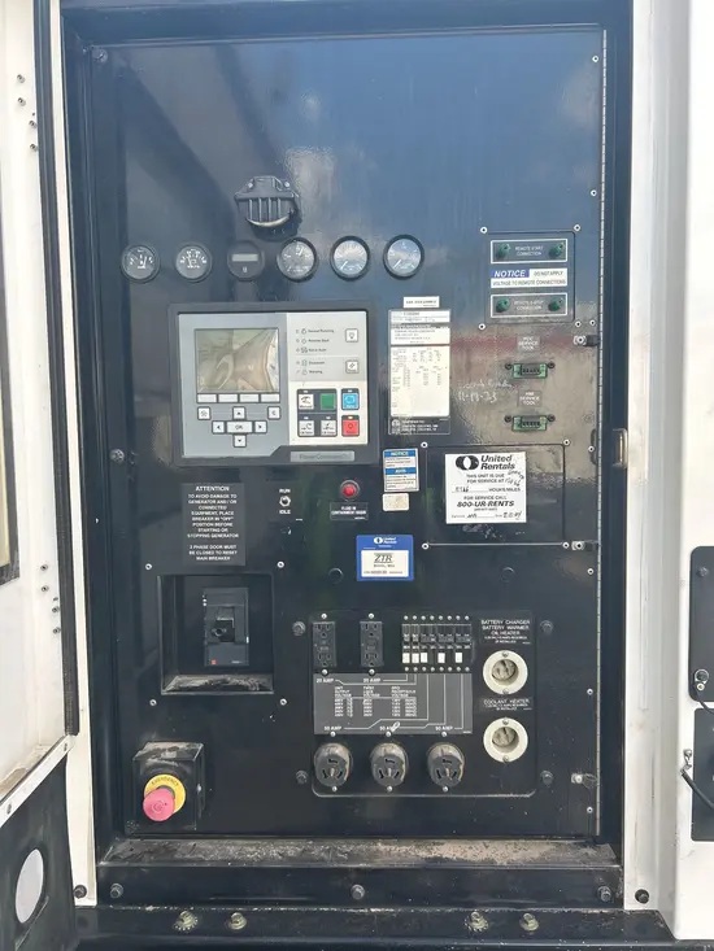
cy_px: 476
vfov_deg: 67.3
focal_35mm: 26
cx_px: 357
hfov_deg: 53.1
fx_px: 715
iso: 50
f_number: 1.5
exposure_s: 1/654
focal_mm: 5.7
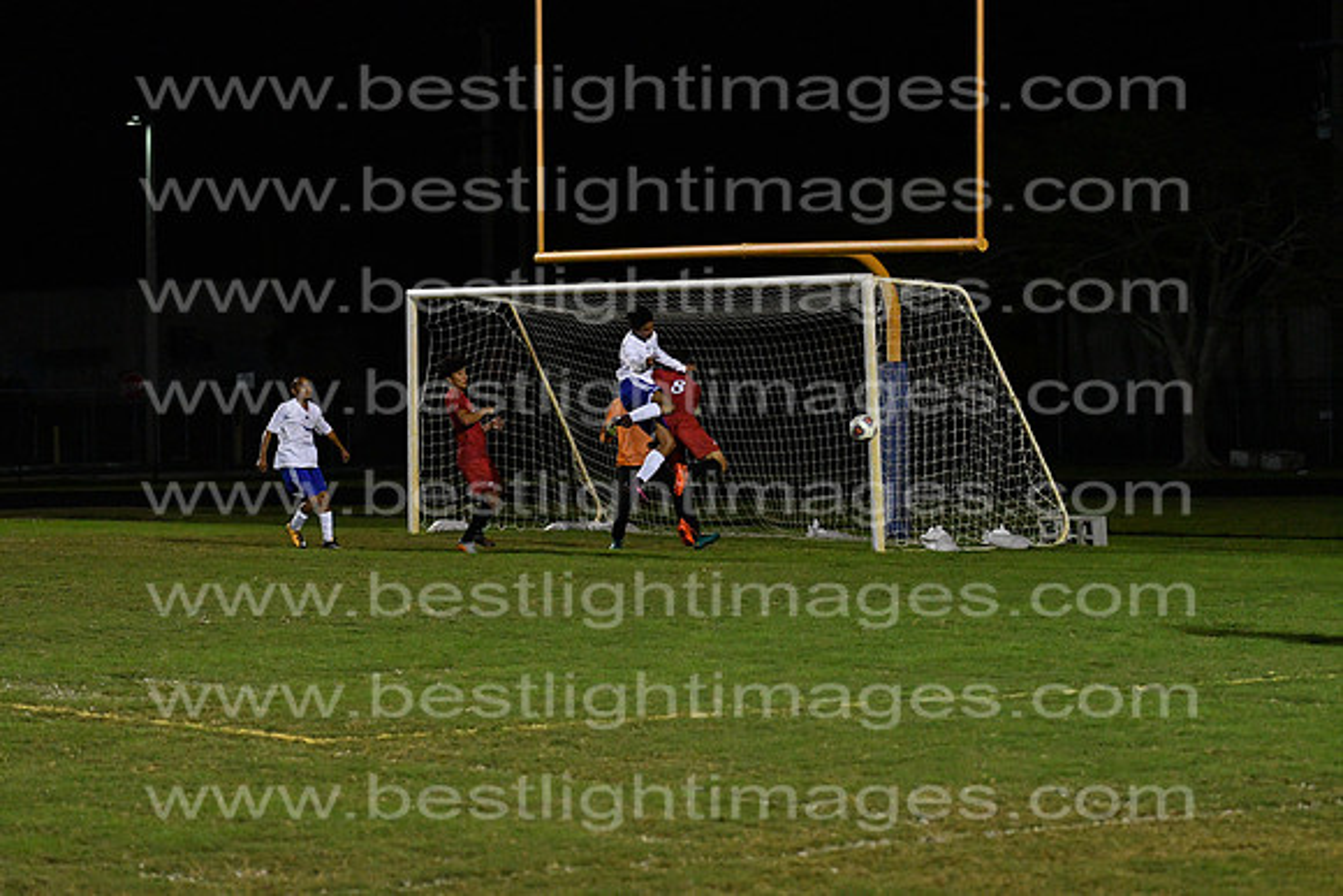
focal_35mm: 123
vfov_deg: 11.2
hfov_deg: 16.6
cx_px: 672
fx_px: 4589
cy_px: 448
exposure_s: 1/1000
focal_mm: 82
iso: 6400
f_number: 4
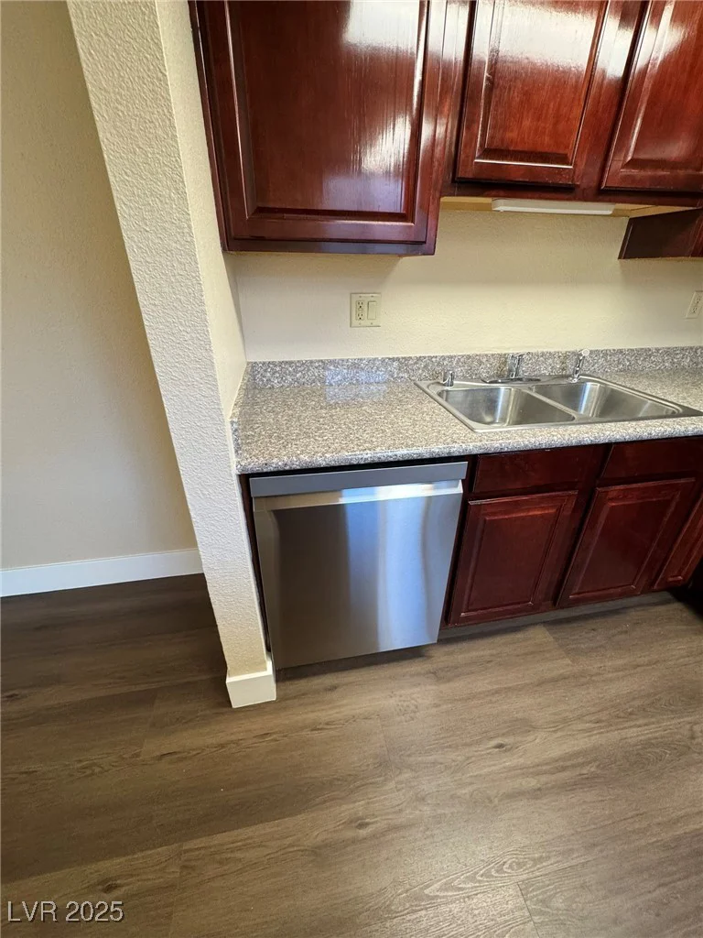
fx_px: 379
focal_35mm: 14
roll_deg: -1.0
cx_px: 352
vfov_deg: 102.1
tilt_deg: -26.0
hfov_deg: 85.7
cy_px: 469
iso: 200
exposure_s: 1/120
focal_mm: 2.22
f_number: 2.2
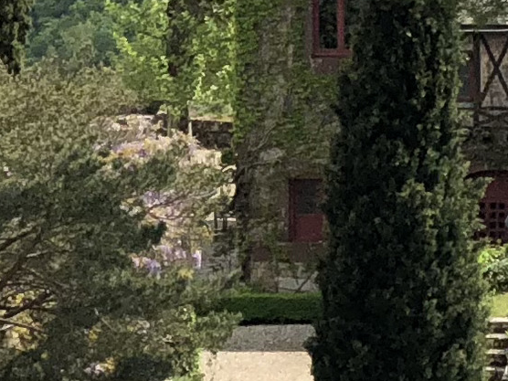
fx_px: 5489
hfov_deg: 5.2
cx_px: 1158
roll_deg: +0.1
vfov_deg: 3.9
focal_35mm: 374
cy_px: -370
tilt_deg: -4.8
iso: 16
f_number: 2.4
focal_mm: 6
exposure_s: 1/1171
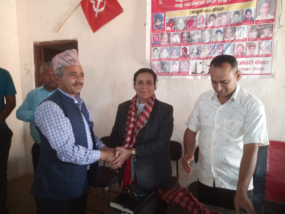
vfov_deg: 54.9
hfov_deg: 69.4
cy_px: 107
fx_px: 206
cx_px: 142
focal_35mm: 25
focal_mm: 4.6
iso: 400
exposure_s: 1/33
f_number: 2
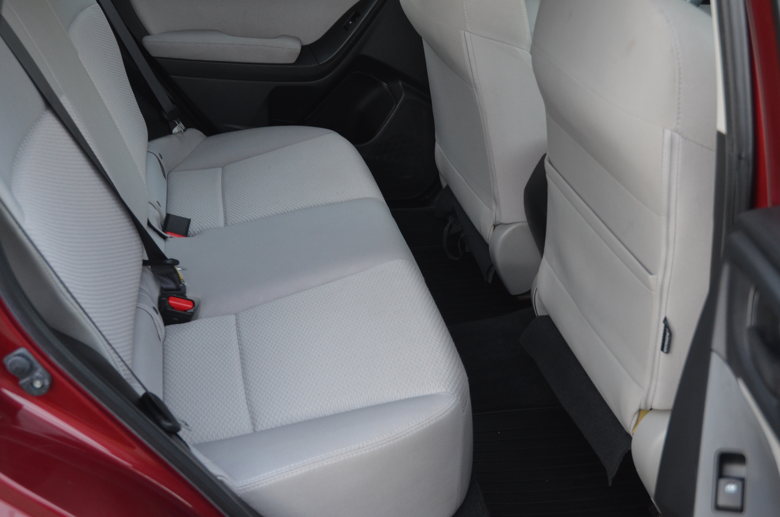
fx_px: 1005
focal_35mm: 46
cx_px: 390
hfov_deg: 42.4
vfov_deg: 28.8
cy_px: 258
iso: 800
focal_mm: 31
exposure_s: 1/40
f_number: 4
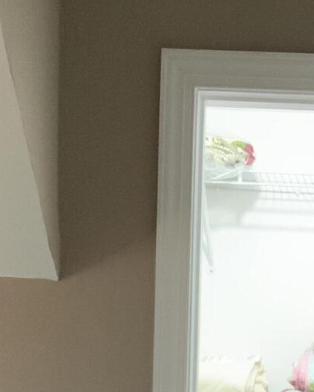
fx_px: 1289
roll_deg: -2.5
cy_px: 659
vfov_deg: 15.4
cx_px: 346
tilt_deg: -8.8
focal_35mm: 111
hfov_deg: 13.6
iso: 250
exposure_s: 1/40
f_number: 1.8
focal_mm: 3
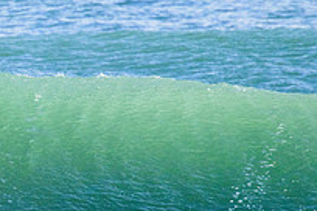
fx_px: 19996
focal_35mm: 2271
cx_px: -48
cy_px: 233
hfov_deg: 0.9
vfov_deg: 0.6
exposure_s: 1/2000
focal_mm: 800
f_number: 11
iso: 2500
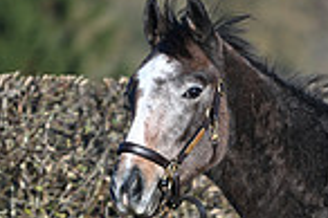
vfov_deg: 2.2
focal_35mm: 636
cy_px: 347
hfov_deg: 3.2
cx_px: 505
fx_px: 5788
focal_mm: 160
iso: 140
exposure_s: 1/1250
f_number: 3.2
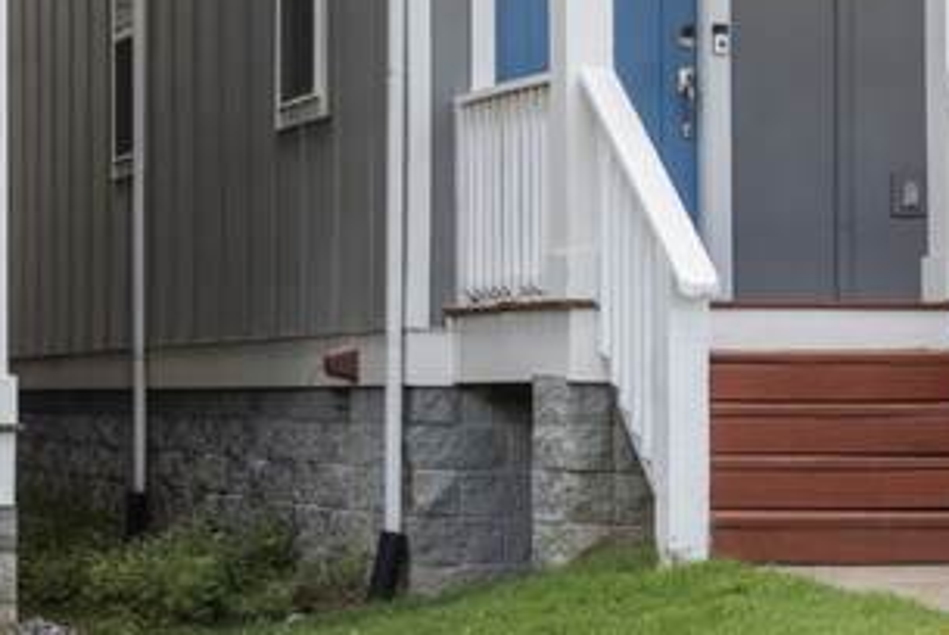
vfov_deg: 10.1
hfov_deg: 14.1
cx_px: -703
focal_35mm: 130
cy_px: -451
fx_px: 3430
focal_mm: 31
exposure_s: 1/125
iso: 100
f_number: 8
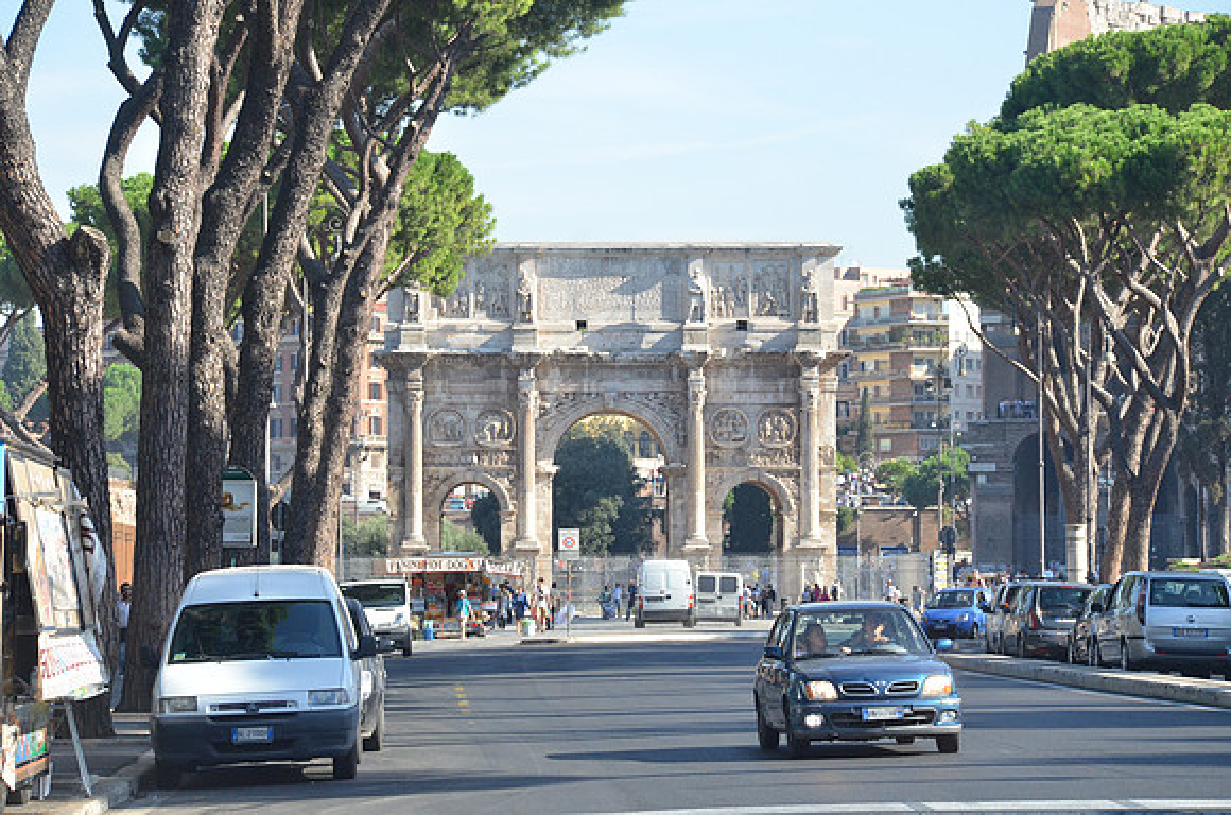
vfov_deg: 10.7
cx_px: 616
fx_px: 4350
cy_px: 408
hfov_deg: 16.1
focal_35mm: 128
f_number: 7.1
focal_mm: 85
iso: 1000
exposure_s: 1/800
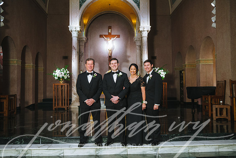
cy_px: 79
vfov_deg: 36.9
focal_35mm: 36
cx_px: 118
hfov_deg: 53.1
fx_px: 236
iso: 1250
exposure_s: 1/125
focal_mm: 36
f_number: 4
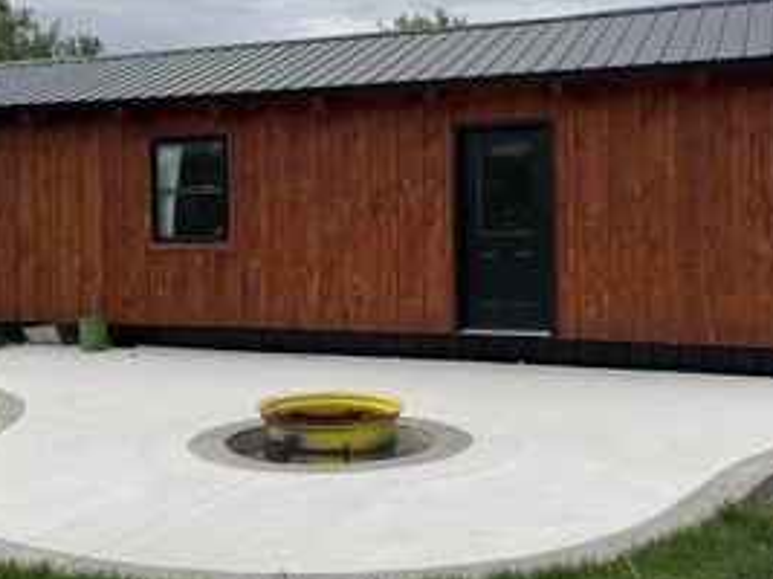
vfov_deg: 32.1
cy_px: 236
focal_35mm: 45
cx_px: 382
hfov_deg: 42.1
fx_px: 1004
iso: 80
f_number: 1.78
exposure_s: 1/7353
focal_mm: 6.76
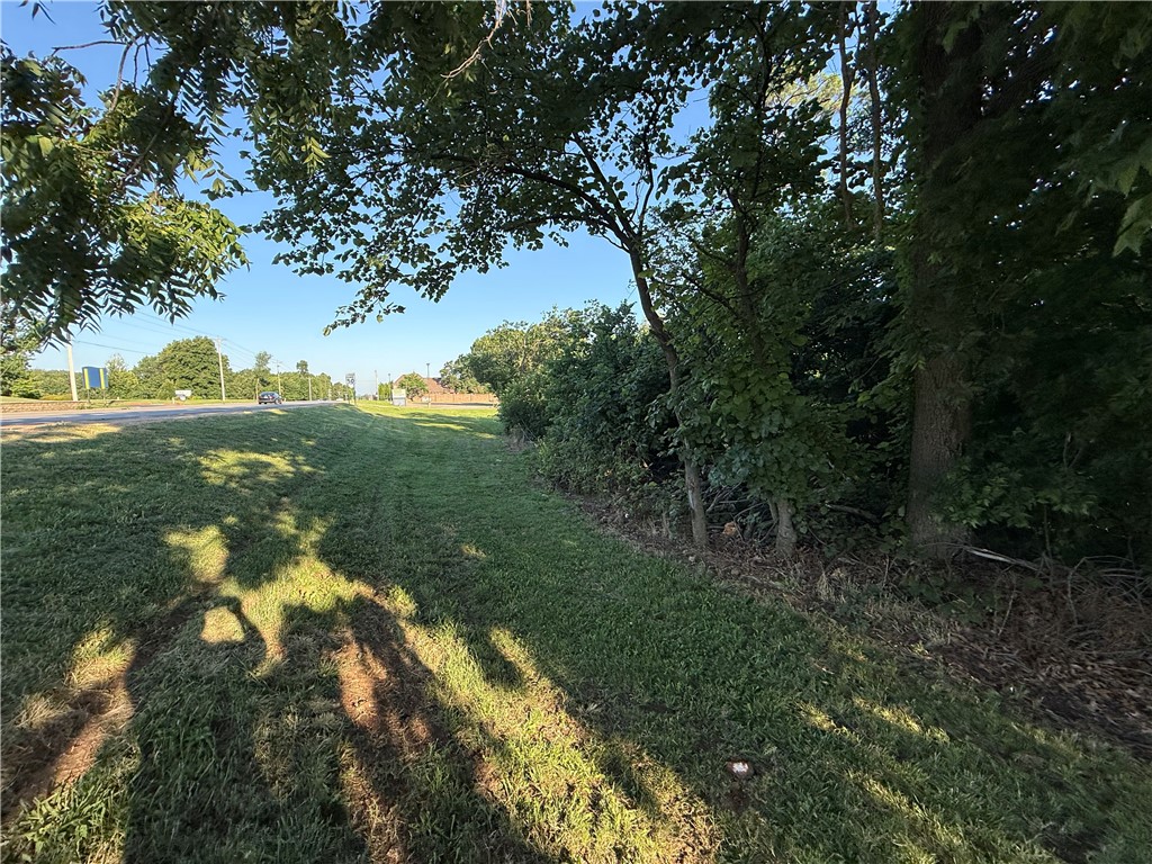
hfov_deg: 102.1
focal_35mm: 14
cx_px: 576
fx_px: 466
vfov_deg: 85.7
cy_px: 432
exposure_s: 1/522
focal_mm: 2.22
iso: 64
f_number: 2.2
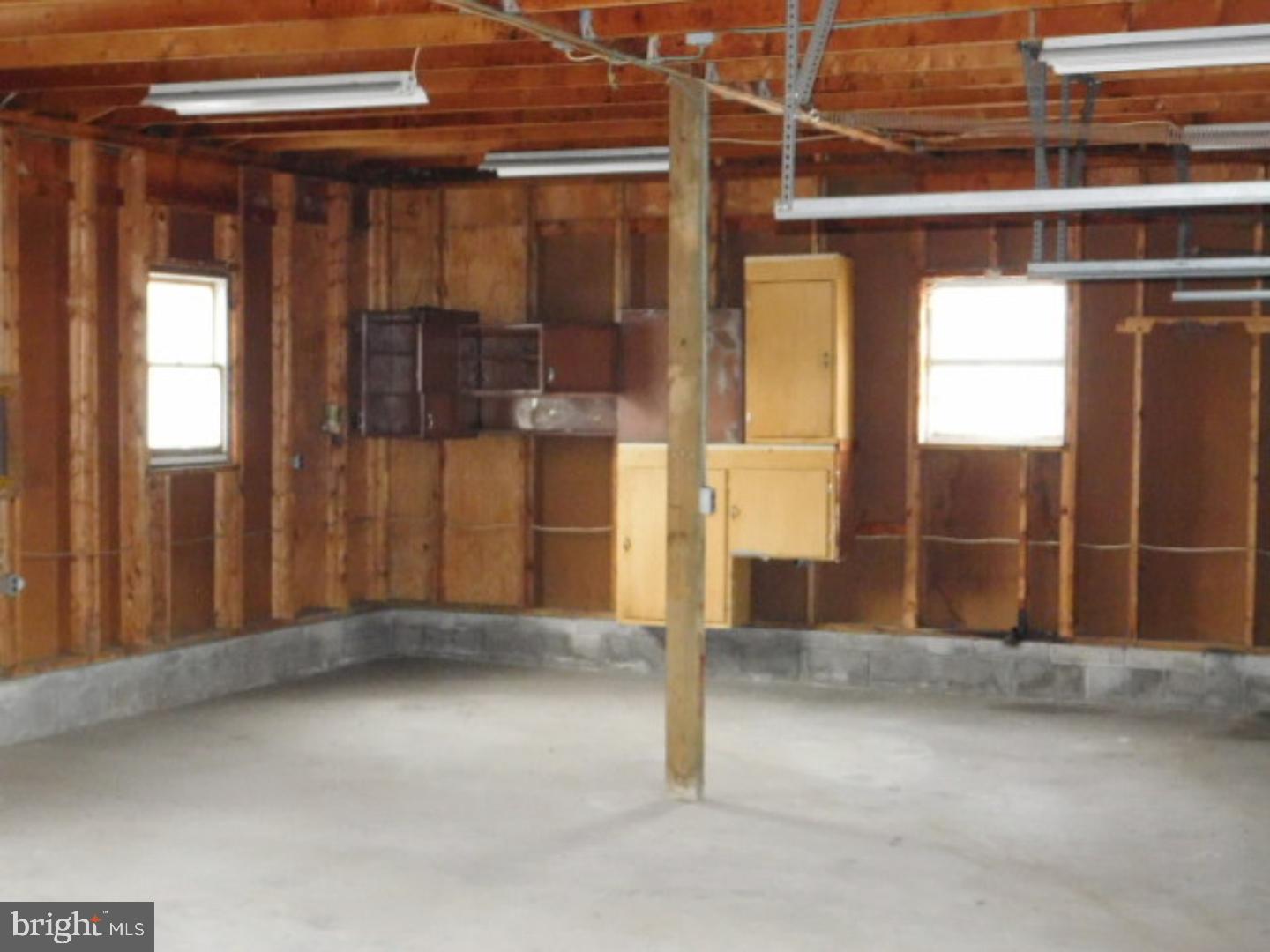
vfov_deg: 24.8
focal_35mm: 59
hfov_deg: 32.7
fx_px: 2165
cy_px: 476
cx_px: 635
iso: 1600
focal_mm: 10.4
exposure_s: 1/30
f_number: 4
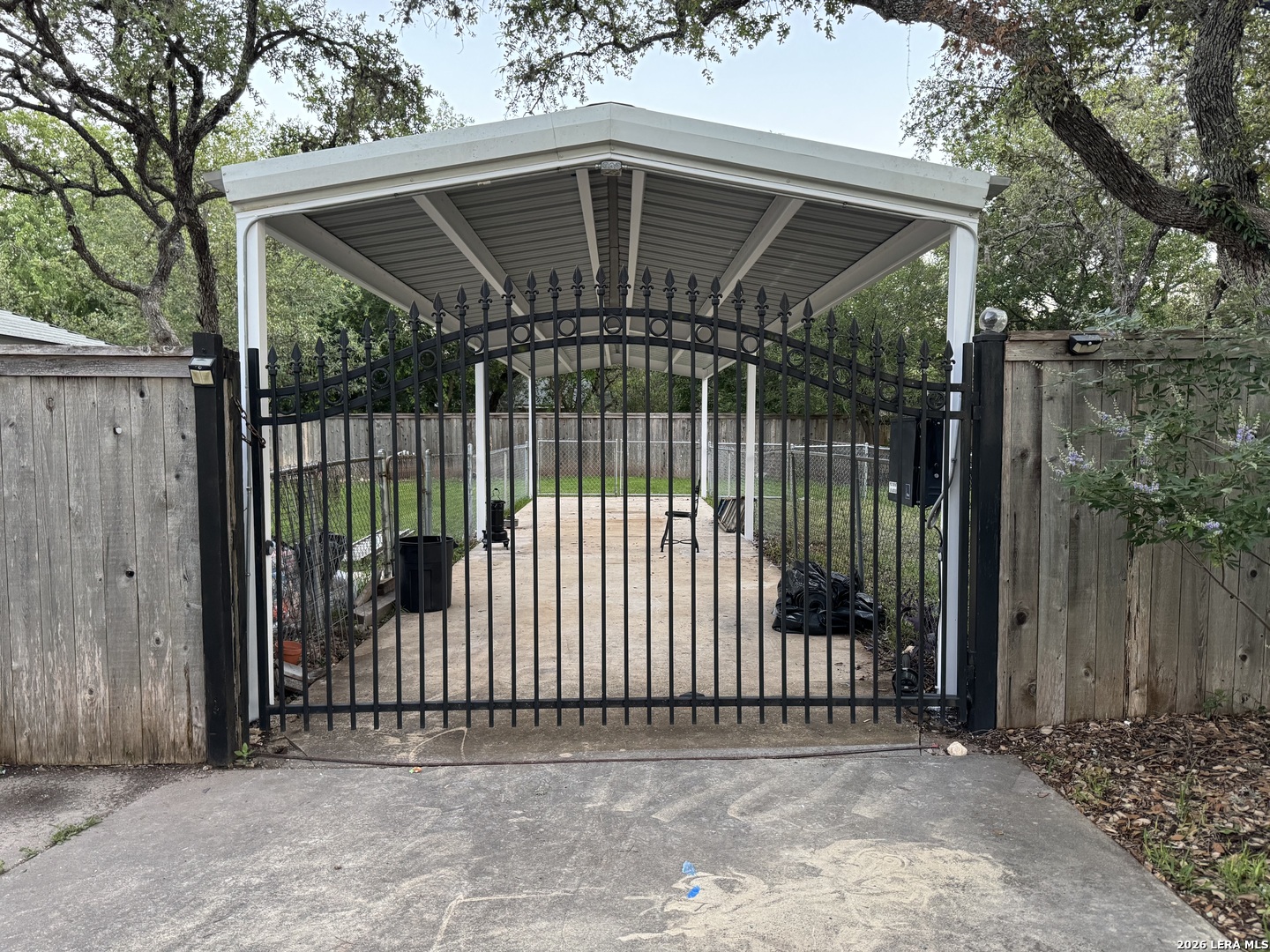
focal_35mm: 24
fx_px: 881
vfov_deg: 56.8
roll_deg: -0.6
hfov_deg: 71.6
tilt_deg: -3.0
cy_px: 476
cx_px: 635
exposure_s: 1/60
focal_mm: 6.76
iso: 400
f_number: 1.78
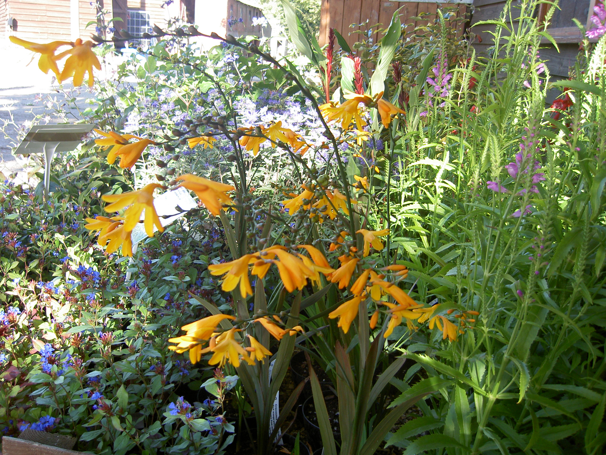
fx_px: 595
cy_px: 228
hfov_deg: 54.0
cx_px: 303
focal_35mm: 34
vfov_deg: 41.8
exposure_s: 1/100
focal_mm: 5.6
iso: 50
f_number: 2.8
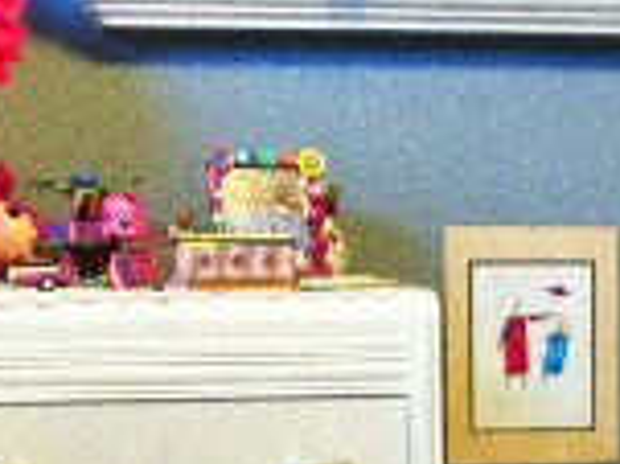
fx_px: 2649
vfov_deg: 9.8
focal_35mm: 148
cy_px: 583
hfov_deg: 13.4
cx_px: 300
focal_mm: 3.85
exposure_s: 1/15
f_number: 2.8
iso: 320
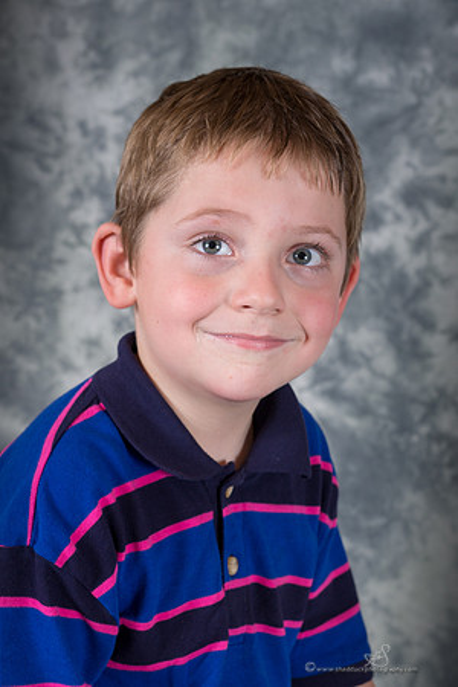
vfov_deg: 48.5
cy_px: 344
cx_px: 229
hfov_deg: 33.4
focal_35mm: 40
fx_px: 763
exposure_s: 1/160
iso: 100
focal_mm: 40
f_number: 6.3
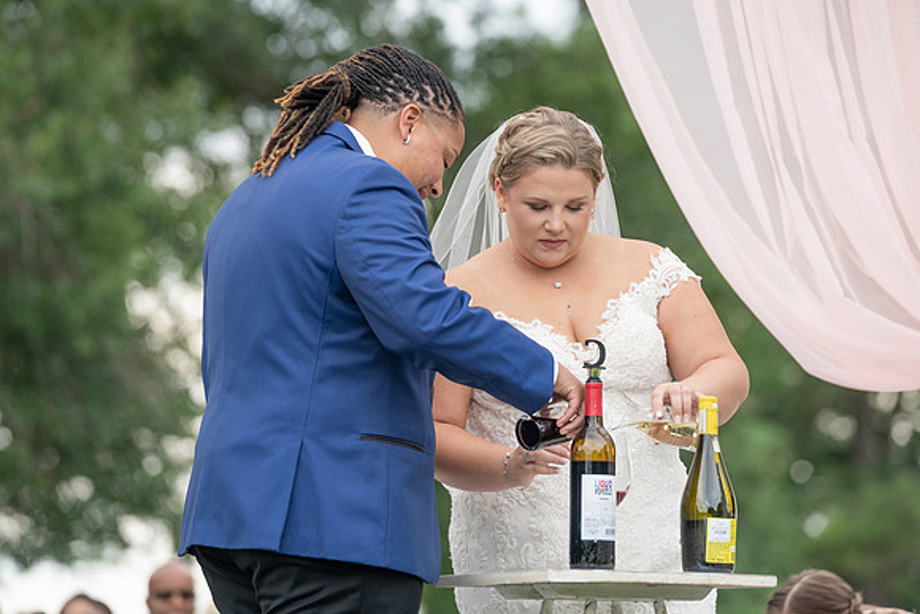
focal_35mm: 196
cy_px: 270
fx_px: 5000
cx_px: 490
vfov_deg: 7.0
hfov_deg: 10.5
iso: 125
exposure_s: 1/200
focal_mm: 170
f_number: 4
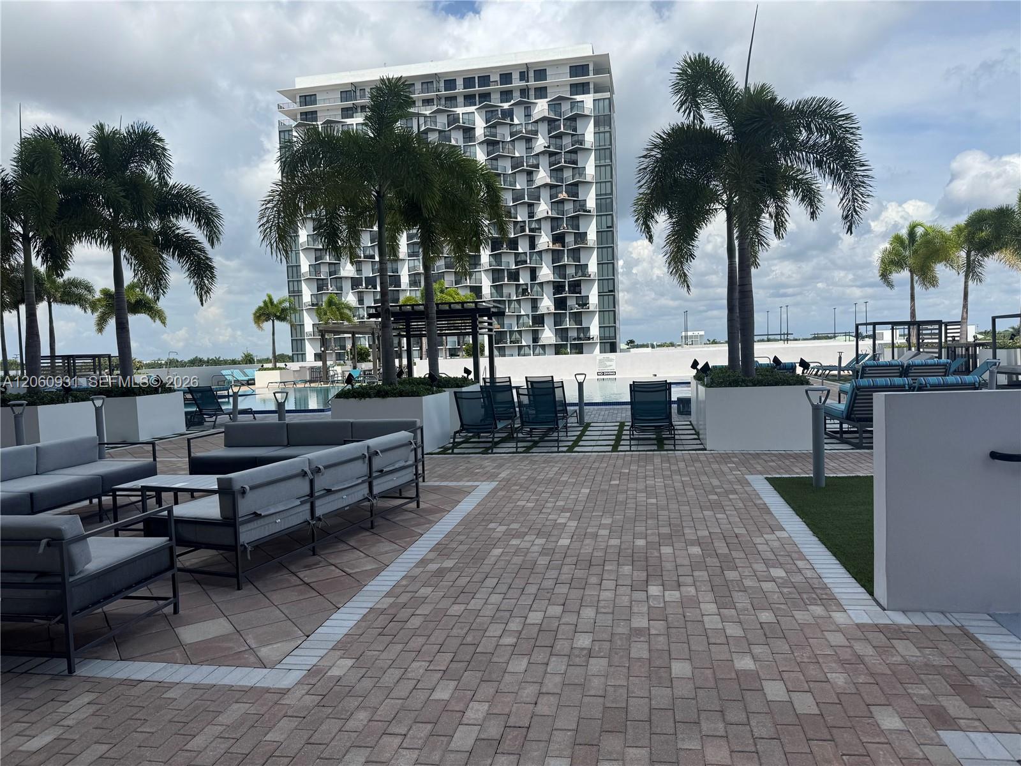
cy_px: 383
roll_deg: +3.2
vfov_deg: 56.8
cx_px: 510
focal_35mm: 24
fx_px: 708
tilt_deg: -3.0
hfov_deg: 71.6
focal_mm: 6.76
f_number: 1.78
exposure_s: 1/5814
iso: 80
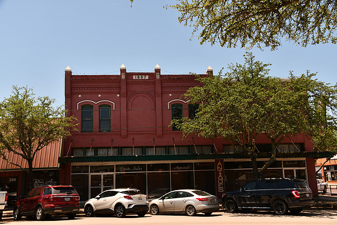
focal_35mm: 39
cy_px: 112
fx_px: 365
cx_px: 168
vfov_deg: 34.2
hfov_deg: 49.5
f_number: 9
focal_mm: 26
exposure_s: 1/125
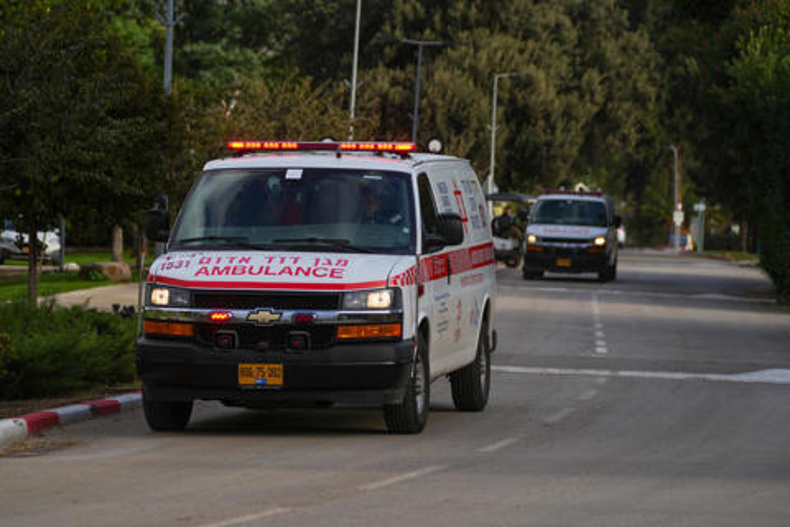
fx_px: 3928
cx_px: 395
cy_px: 264
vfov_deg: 7.7
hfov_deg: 11.5
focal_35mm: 179
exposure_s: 1/640
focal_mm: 179
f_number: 5.6
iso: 100
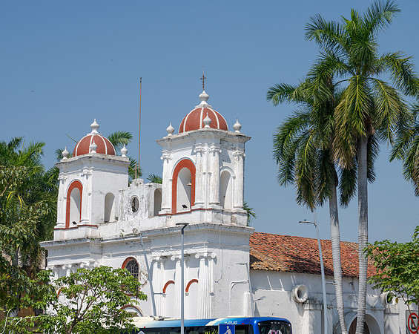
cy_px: 167
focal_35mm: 84
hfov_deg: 22.8
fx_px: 1036
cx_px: 169
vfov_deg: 18.3
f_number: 8
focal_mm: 70
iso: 100
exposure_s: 1/250
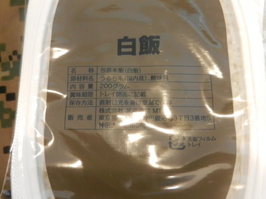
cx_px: 133
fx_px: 292
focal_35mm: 38
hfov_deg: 49.0
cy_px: 100
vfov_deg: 37.7
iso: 200
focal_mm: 6.9
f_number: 4
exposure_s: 1/3
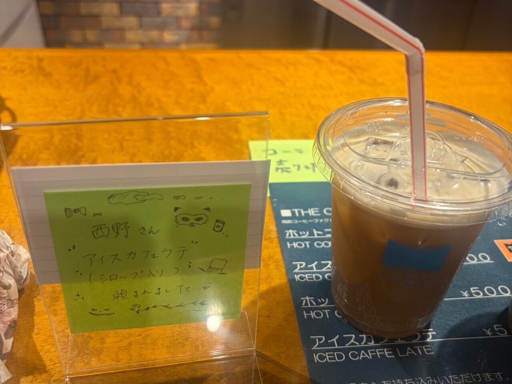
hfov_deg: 67.3
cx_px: 256
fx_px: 385
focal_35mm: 26
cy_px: 192
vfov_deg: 53.1
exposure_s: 1/60
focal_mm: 5.96
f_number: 1.6
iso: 100
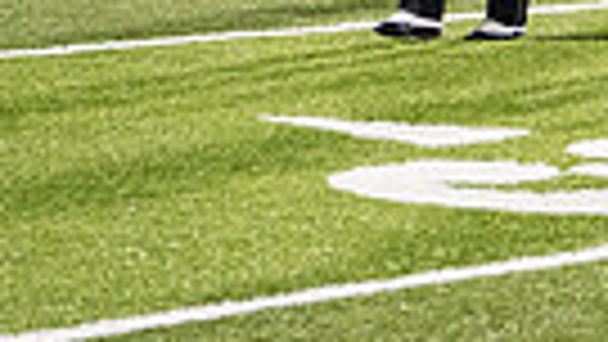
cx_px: 1103
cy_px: -322
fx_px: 5063
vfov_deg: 3.8
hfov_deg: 6.7
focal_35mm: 314
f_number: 5.6
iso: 5000
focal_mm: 70
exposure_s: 1/200
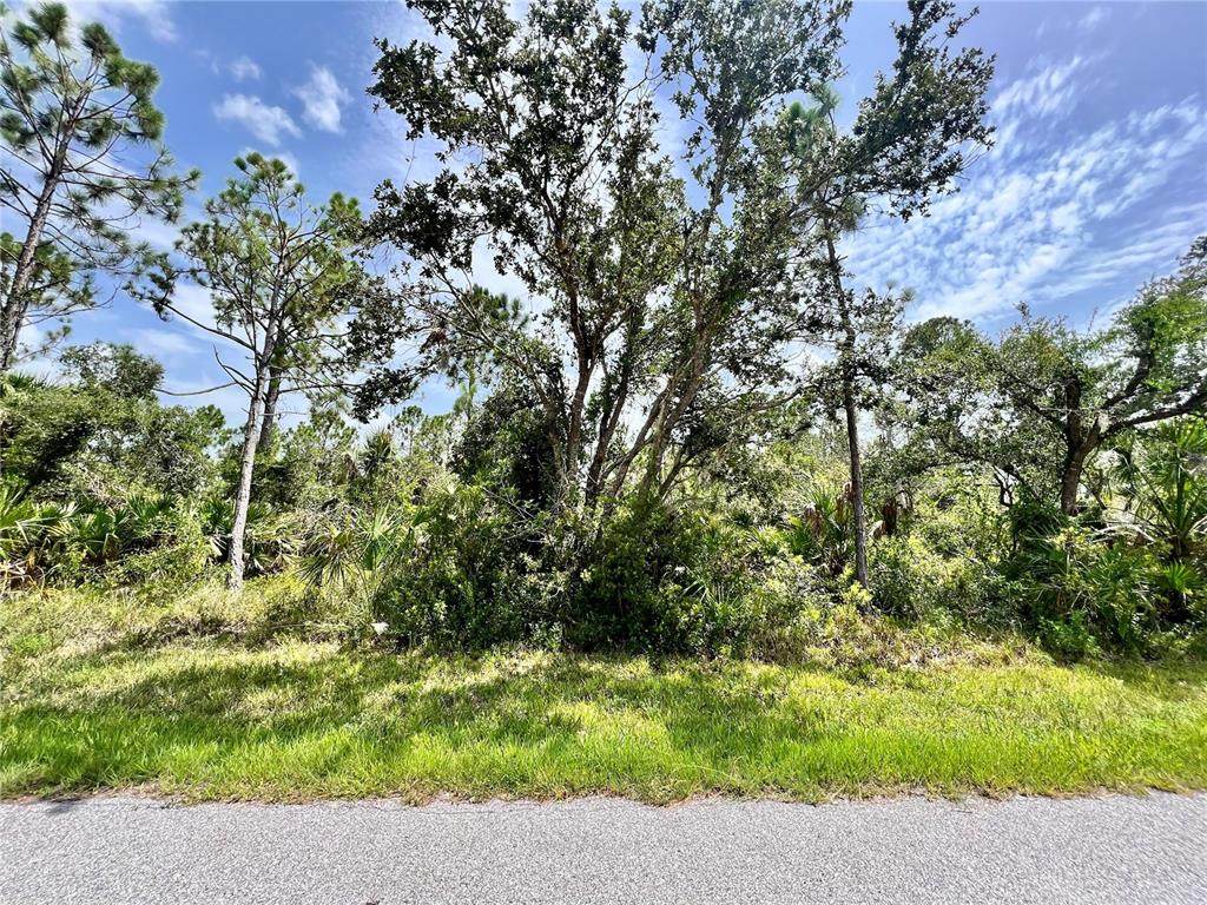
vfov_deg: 89.9
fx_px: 453
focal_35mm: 13
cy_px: 452
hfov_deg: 106.2
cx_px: 604
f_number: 1.8
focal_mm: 1.57
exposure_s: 1/1043
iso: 32
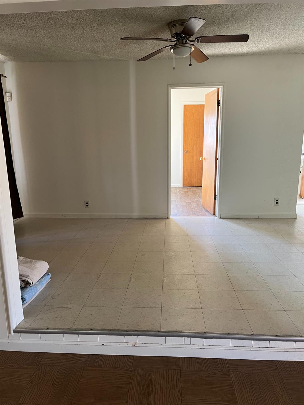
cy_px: 202
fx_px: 304
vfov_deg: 67.3
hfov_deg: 53.1
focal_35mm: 26
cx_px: 152
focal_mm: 5.1
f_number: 1.6
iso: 200
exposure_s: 1/60
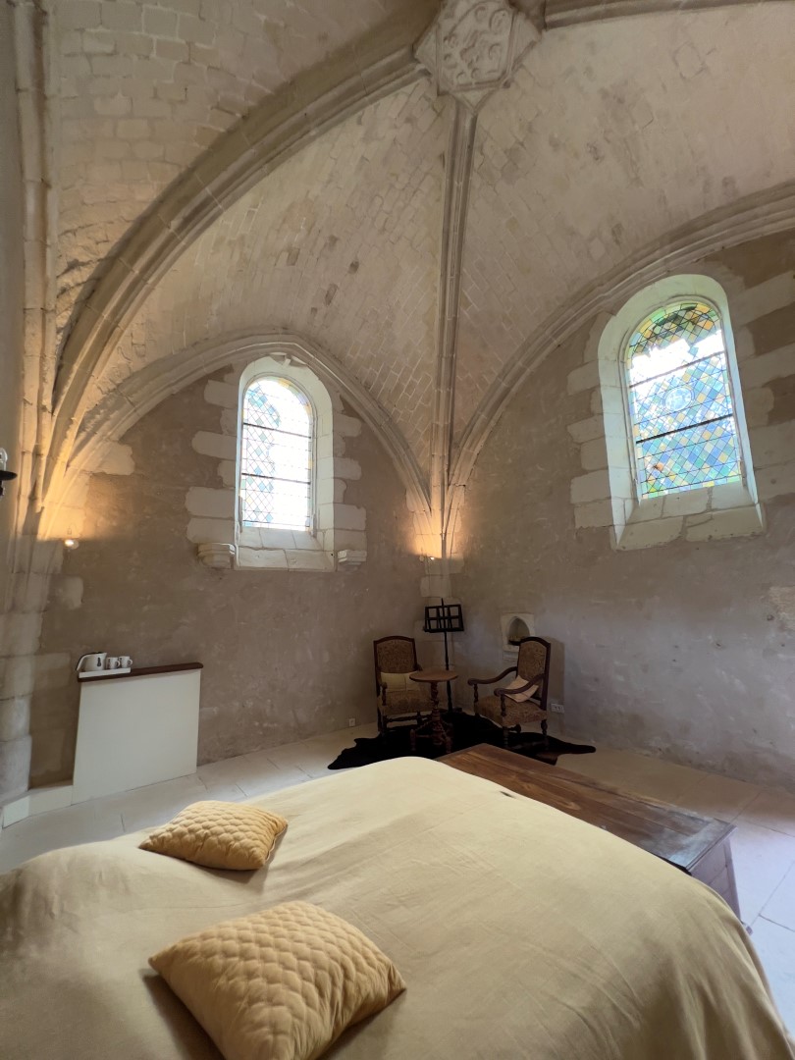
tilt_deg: +9.5
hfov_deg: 89.9
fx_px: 398
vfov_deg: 106.2
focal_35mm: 13
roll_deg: +1.9
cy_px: 530
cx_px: 398
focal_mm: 1.57
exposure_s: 1/82
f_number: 1.8
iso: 250
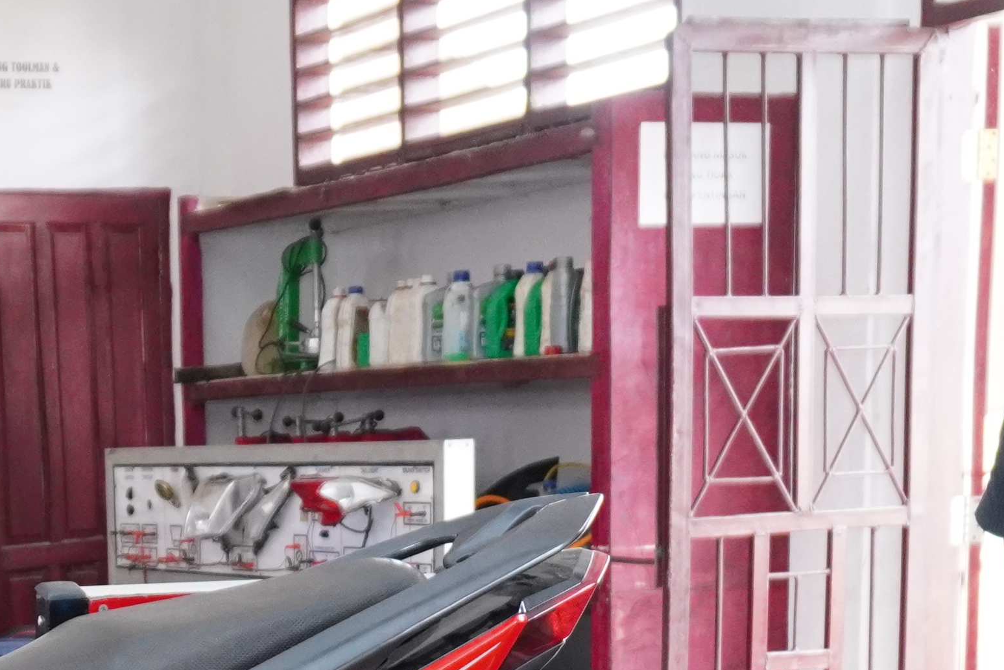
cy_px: 995
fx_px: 2593
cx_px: 19
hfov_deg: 21.2
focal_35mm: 93
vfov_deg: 13.8
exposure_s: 1/125
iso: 1600
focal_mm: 16
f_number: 4
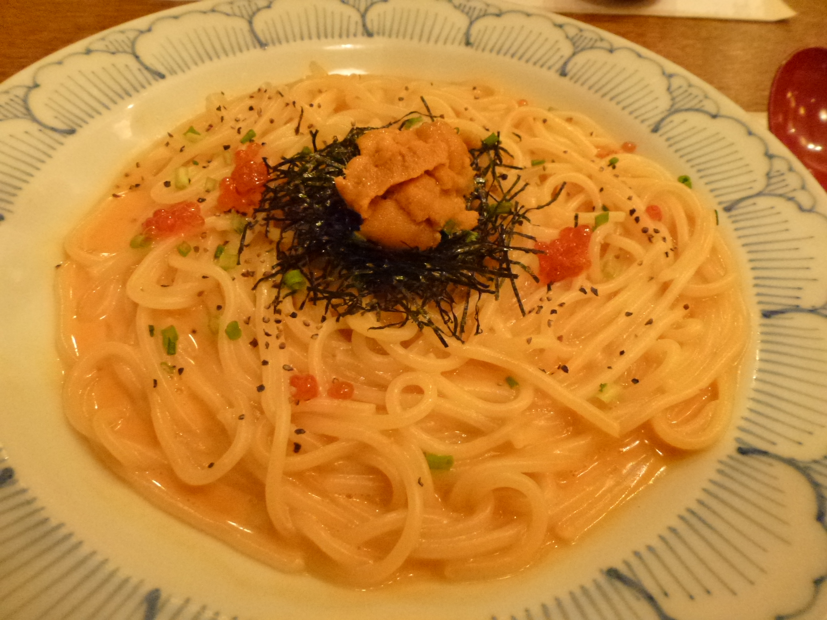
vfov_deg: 56.8
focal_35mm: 24
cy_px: 310
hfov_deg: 71.6
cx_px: 414
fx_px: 573
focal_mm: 4.3
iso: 800
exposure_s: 1/25
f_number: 3.3
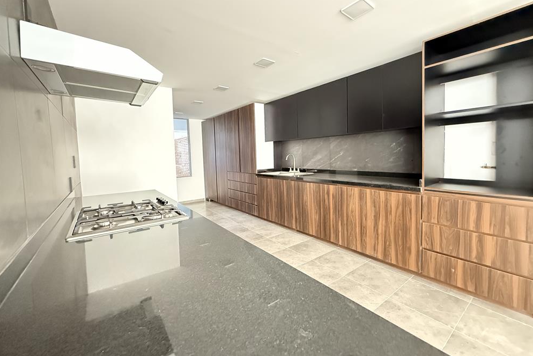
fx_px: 222
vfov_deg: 77.3
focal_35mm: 15
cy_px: 169
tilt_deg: -2.7
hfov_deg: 100.4
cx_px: 272
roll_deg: +1.6
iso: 1250
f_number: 2.2
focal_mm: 2.22
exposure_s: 1/41
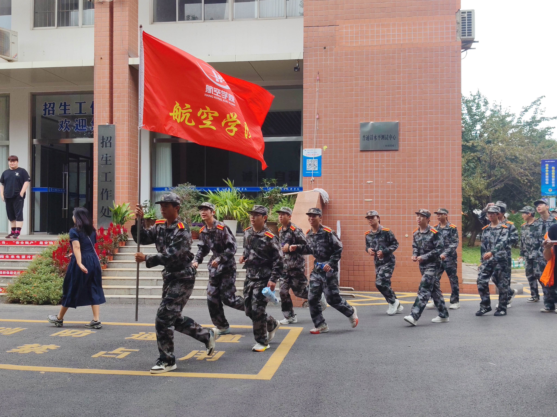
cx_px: 278
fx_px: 611
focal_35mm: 38
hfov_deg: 49.0
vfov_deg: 37.7
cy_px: 208
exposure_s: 1/370
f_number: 1.88
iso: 100
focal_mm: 4.84
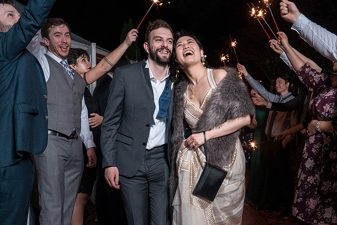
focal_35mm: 42
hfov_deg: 45.9
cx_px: 217
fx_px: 393
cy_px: 155
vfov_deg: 31.6
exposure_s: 1/200
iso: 2000
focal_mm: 29
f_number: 5.6
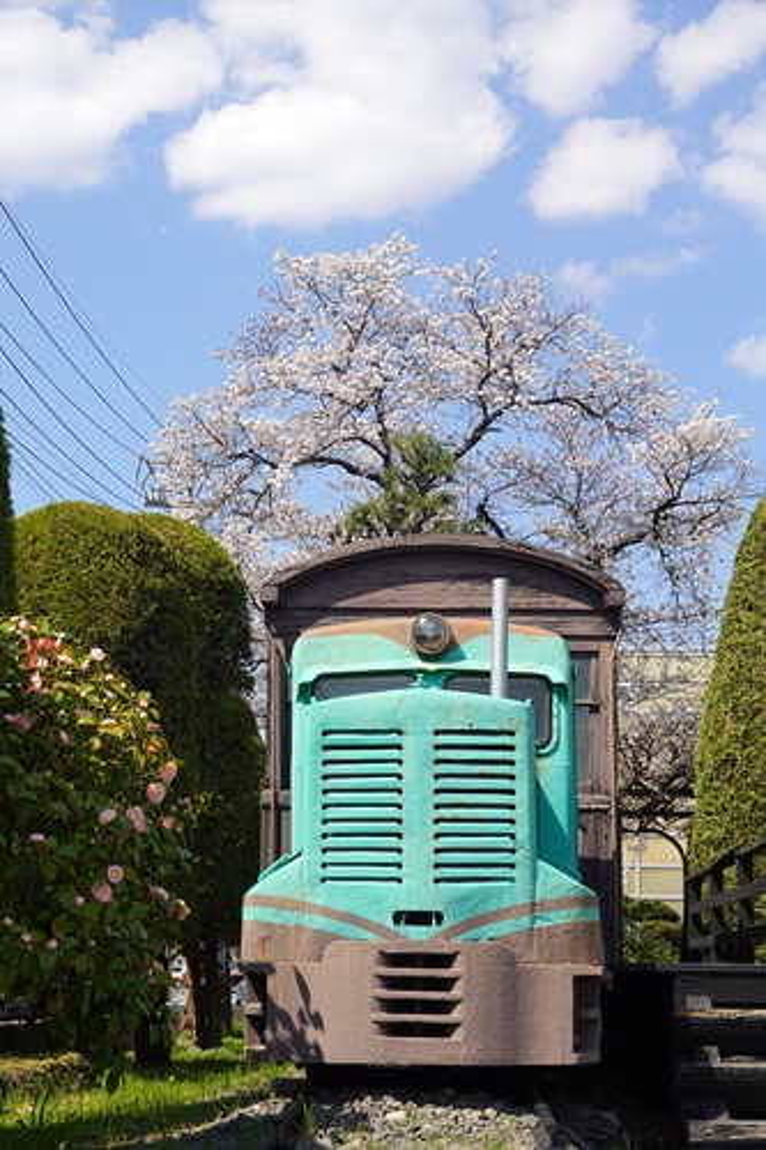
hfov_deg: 20.0
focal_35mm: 68
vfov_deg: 29.7
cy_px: 575
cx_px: 383
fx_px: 2172
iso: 100
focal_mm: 24.84
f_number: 5.6
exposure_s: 1/400
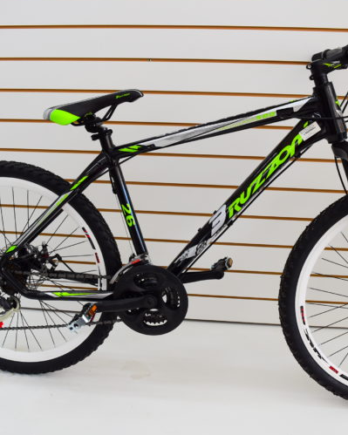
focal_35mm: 39
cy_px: 218
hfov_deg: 38.2
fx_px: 502
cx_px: 195
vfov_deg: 46.9
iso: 400
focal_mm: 18
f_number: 5.6
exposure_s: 1/125
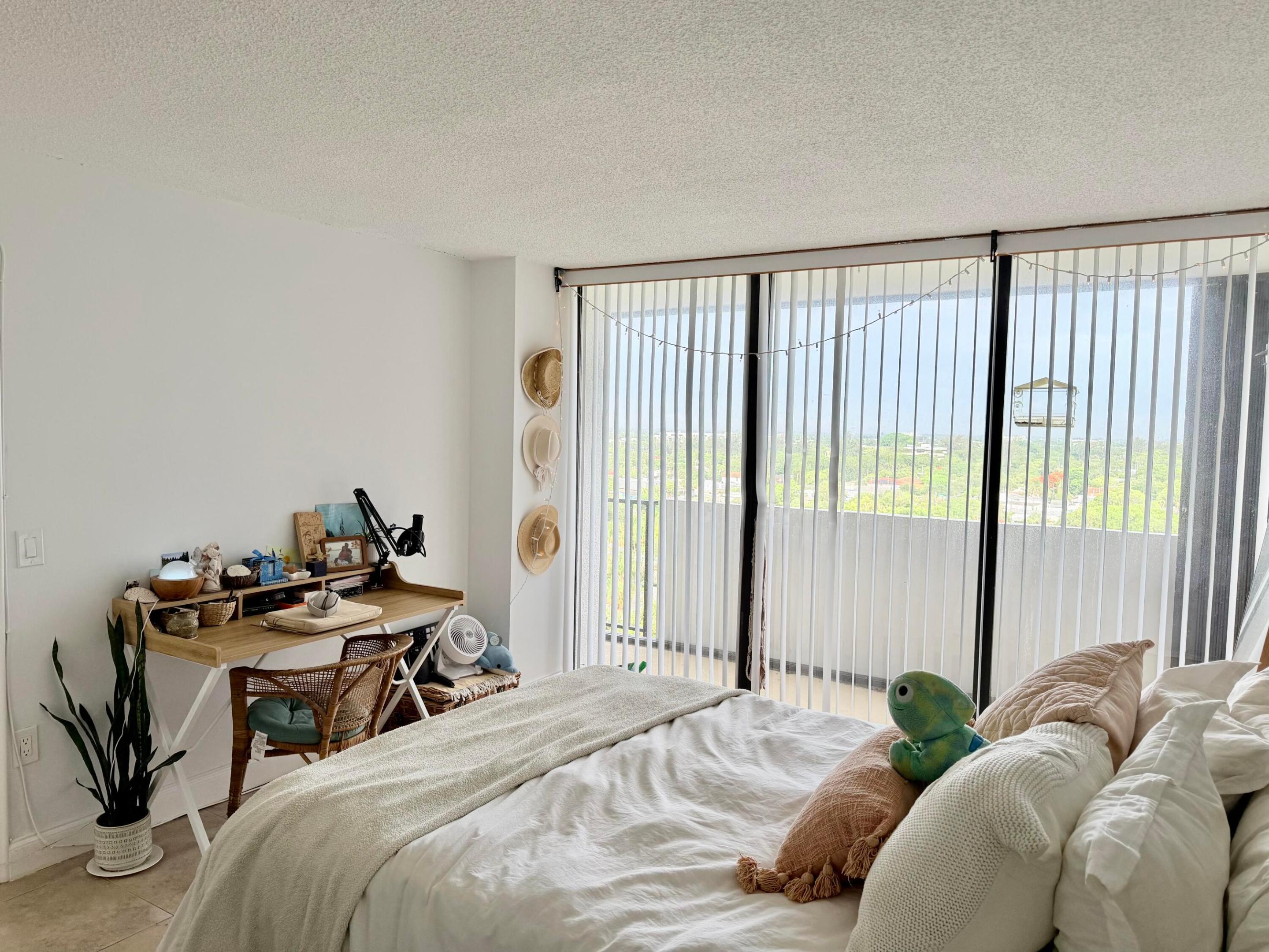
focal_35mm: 24
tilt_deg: -3.3
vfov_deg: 56.8
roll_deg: -1.2
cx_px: 634
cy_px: 476
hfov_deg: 71.6
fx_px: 880
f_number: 1.78
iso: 80
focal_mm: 6.76
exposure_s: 1/291
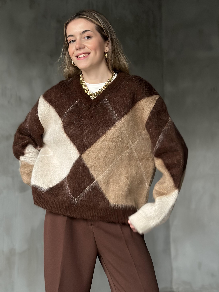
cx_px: 88
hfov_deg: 24.4
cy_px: 119
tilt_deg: +4.8
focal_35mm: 60
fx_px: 506
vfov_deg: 32.1
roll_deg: -0.7
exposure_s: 1/44
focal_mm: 6.86
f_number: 1.78
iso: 400
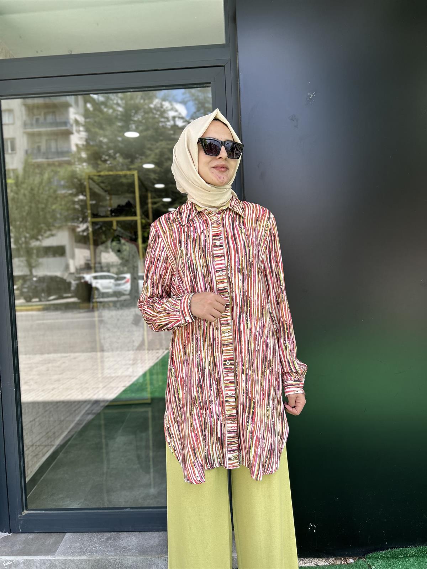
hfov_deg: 53.1
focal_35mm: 26
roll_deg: +3.3
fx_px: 428
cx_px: 214
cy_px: 284
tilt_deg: -1.1
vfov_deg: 67.3
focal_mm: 5.7
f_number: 1.5
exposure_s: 1/728
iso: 50
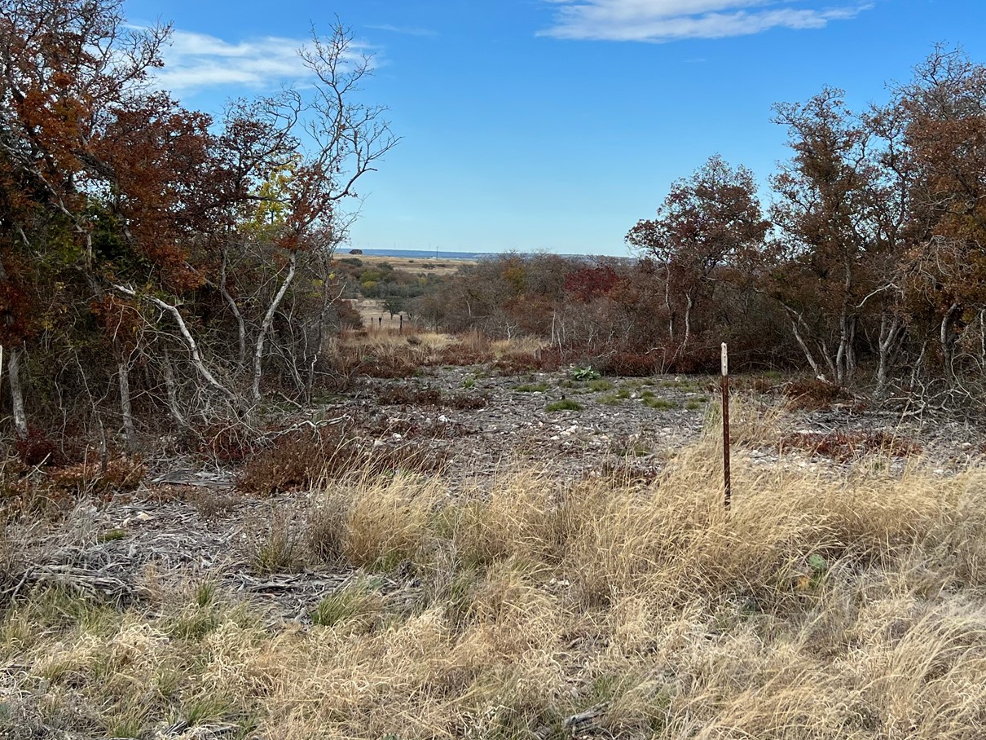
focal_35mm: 44
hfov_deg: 42.7
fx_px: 1254
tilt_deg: +2.5
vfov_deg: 32.5
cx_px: 608
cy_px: 219
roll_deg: -0.4
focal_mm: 5.7
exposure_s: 1/3968
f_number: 1.5
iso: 50
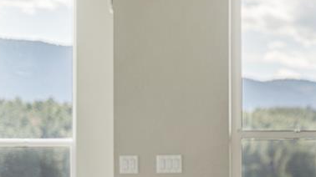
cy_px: 197
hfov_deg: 14.6
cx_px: 380
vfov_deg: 8.5
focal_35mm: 142
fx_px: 1189
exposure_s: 1/100
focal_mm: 50
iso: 160
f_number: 1.8
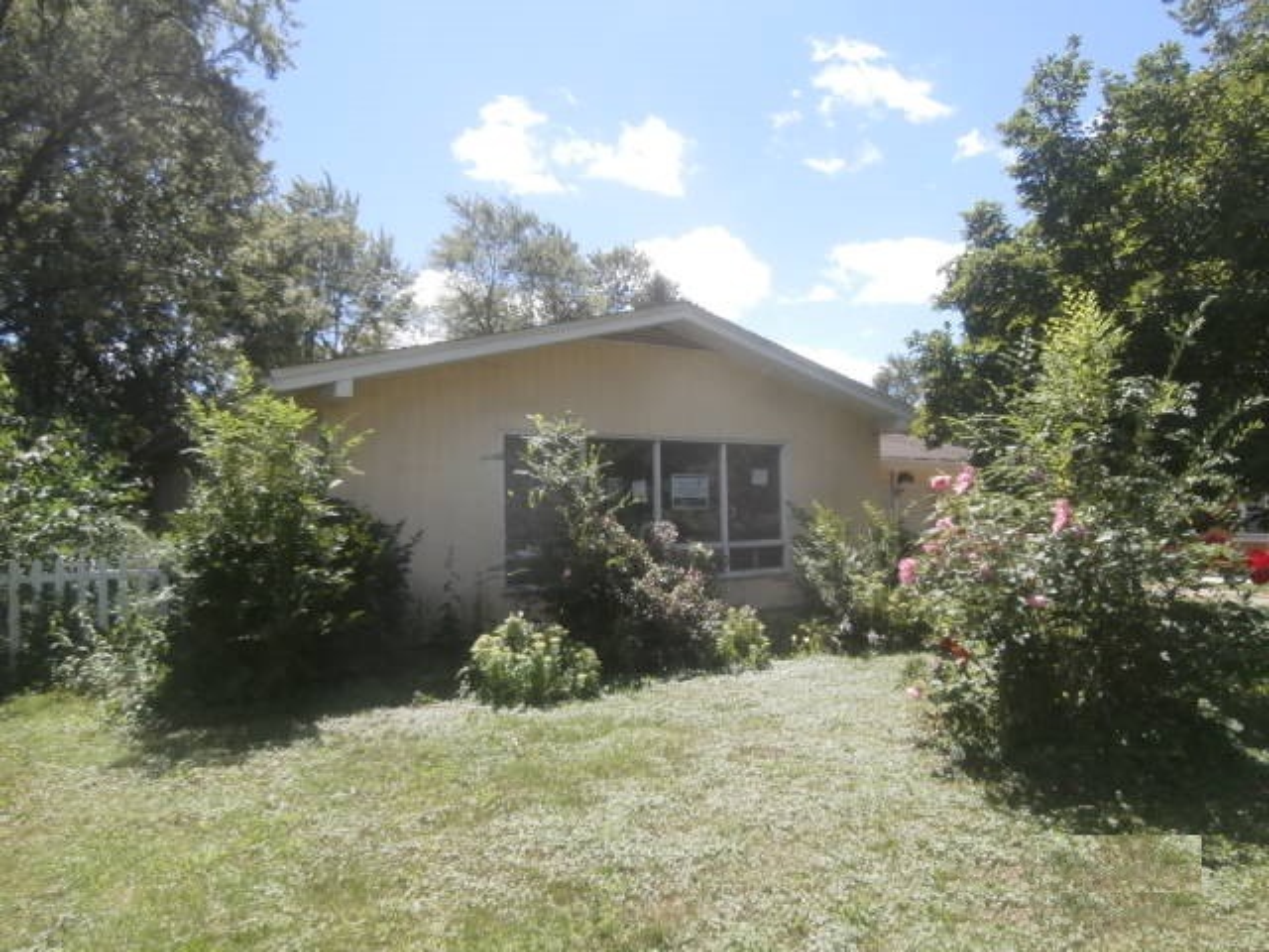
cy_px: 476
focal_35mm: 24
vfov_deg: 56.8
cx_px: 634
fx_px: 880
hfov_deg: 71.6
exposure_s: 1/640
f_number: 3
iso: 100
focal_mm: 4.2
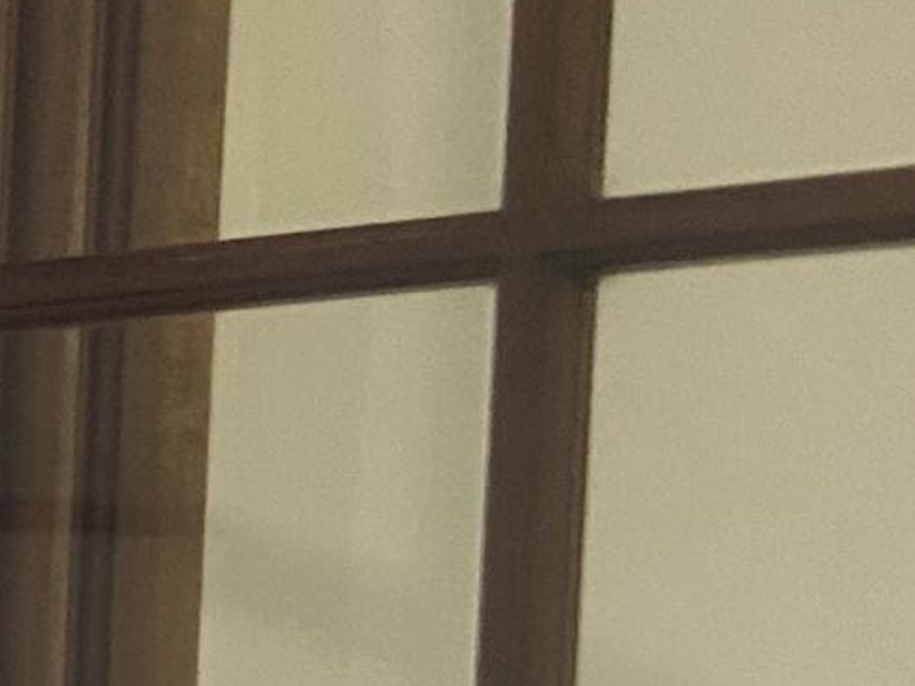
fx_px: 4202
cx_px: -1720
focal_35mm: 159
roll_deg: +0.0
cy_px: 1063
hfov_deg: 9.8
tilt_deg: -3.8
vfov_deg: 9.1
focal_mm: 5.7
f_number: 1.5
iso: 125
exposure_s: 1/120
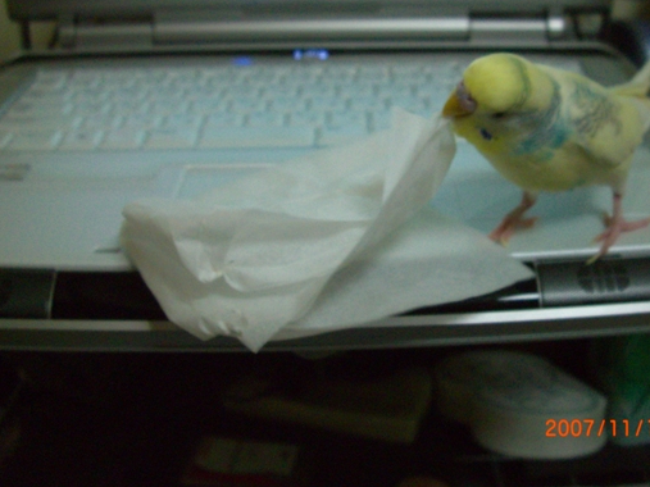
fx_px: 901
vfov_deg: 30.1
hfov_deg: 39.5
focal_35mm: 48
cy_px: 183
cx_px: 397
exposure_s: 1/60
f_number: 2.8
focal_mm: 7.9
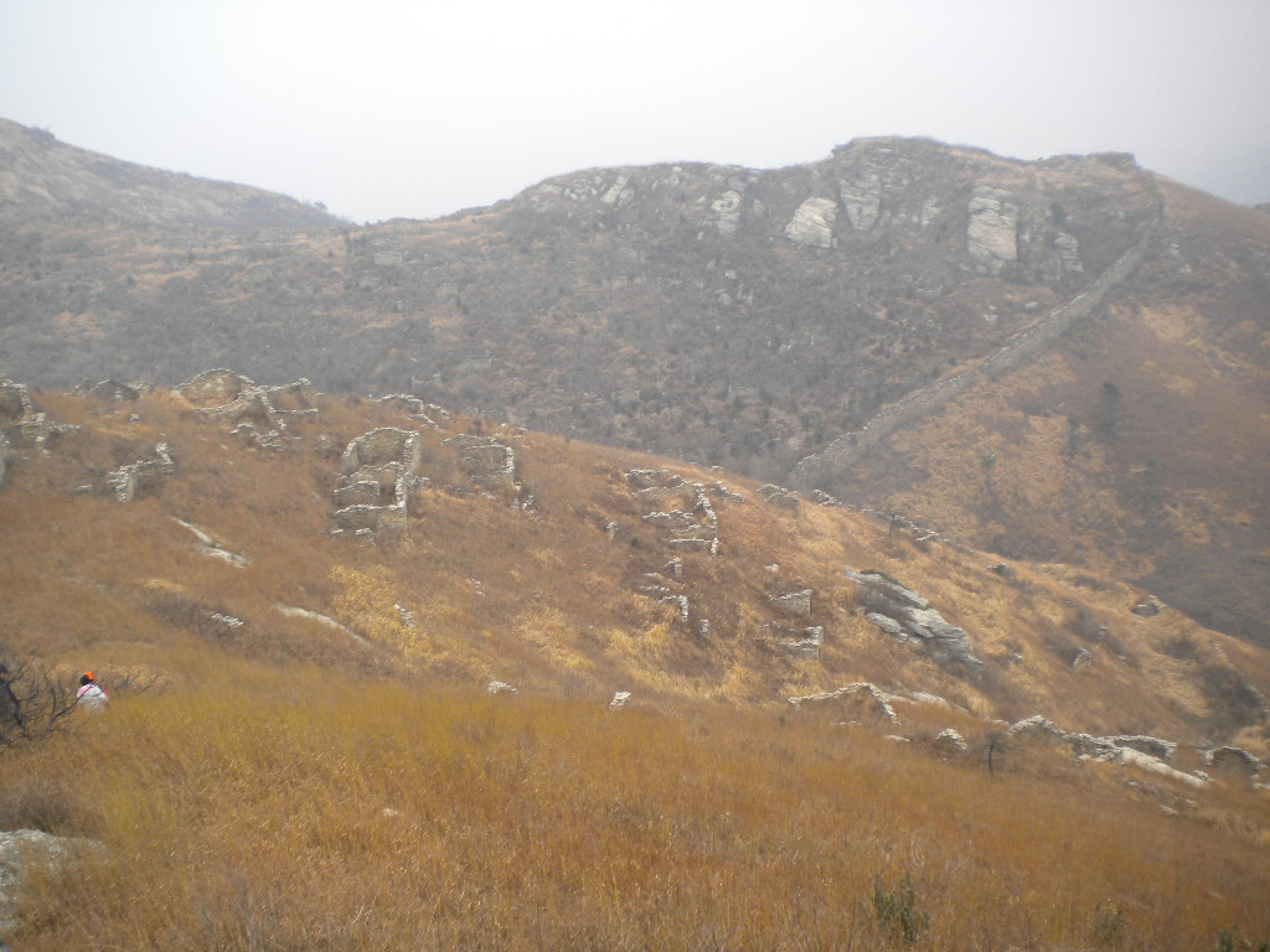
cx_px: 635
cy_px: 476
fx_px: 1284
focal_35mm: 35
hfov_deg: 52.6
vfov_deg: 40.7
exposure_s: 1/140
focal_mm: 6.3
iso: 80
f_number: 4.6
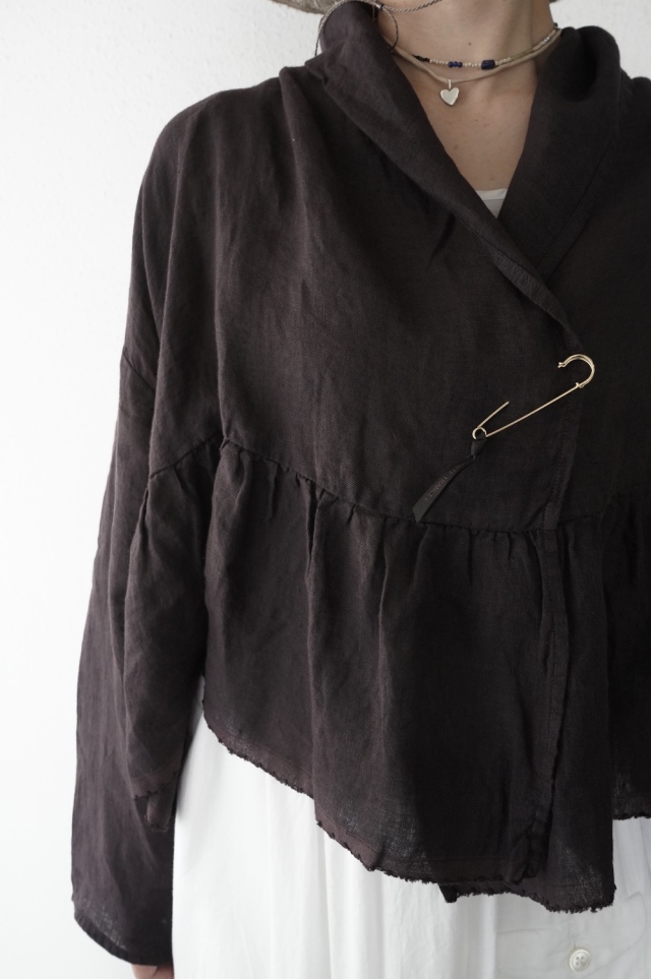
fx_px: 788
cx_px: 326
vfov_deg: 63.7
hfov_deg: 44.9
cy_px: 490
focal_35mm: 29
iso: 5000
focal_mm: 29
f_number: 9
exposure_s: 1/50
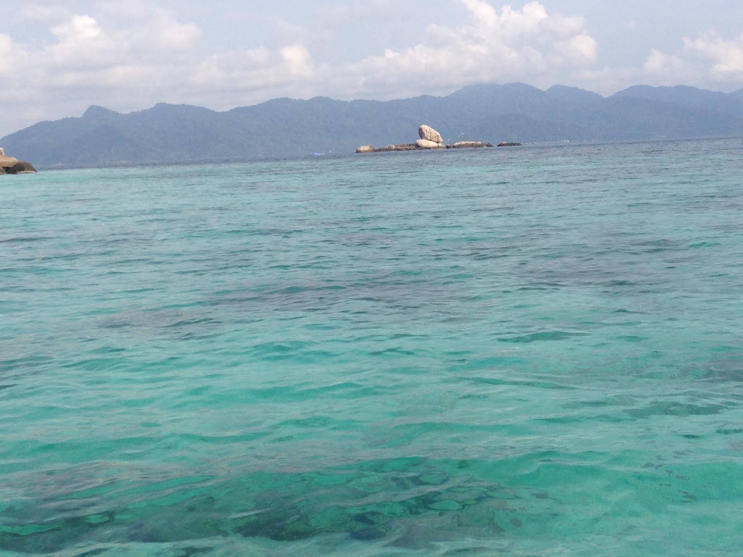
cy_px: 179
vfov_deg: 26.9
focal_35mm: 54
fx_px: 1159
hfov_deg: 35.5
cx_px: 353
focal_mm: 4.13
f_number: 2.4
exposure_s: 1/1808
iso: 50
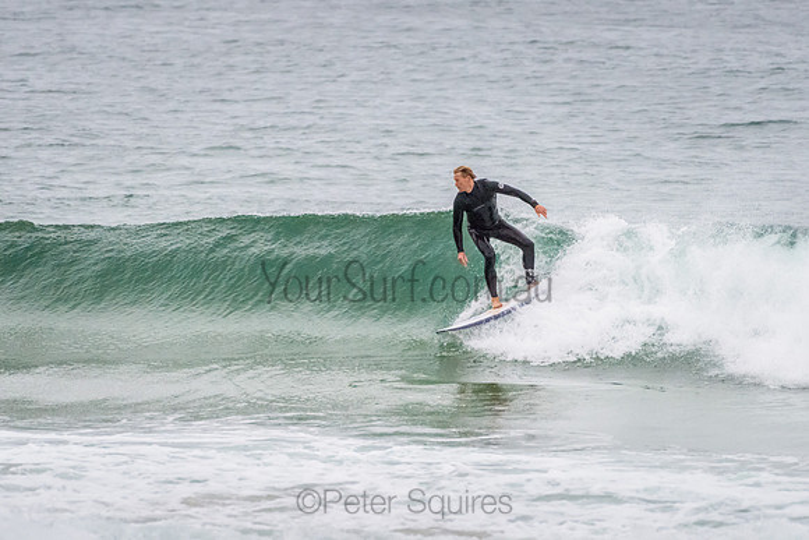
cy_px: 270
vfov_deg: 2.2
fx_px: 13786
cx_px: 404
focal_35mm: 613
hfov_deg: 3.4
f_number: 5.6
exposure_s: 1/1000
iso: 2000
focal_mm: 500
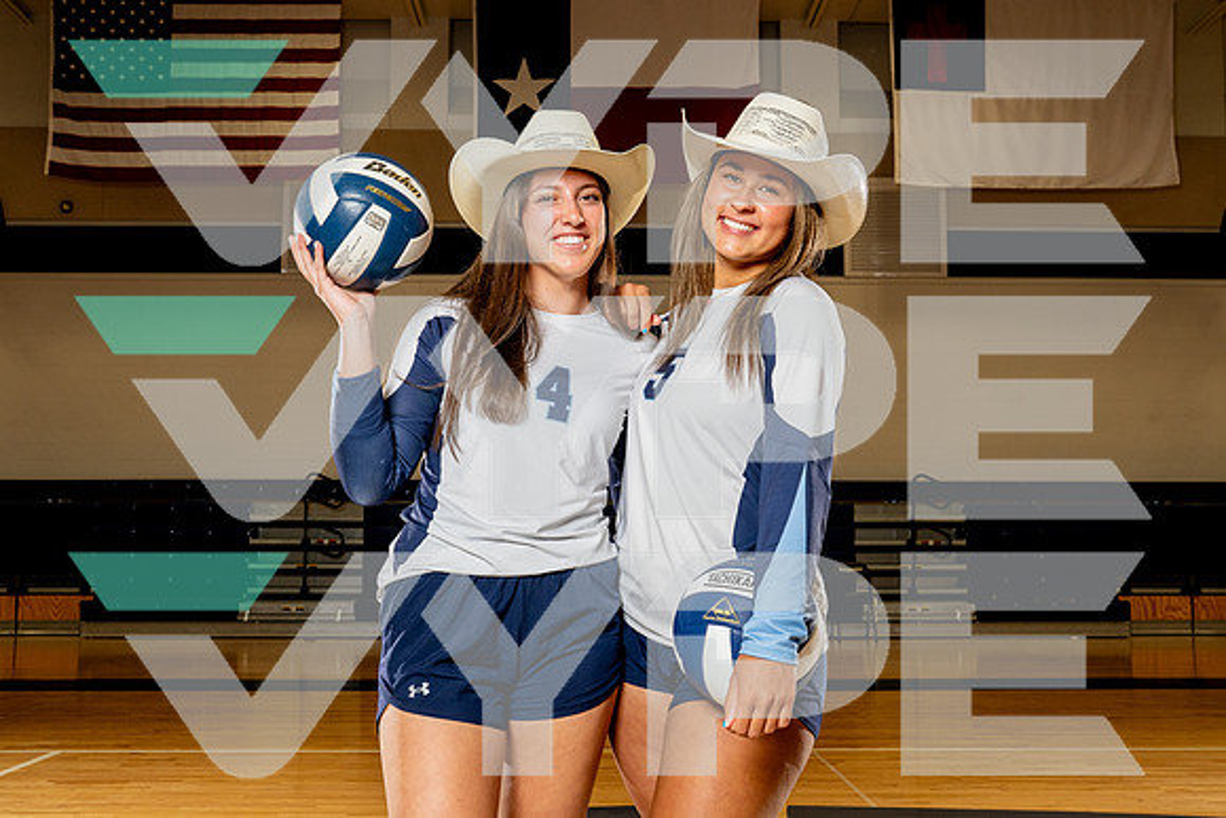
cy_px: 399
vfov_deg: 33.0
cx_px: 615
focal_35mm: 41
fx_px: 1383
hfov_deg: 47.8
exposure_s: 1/250
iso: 1000
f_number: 8
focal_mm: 34
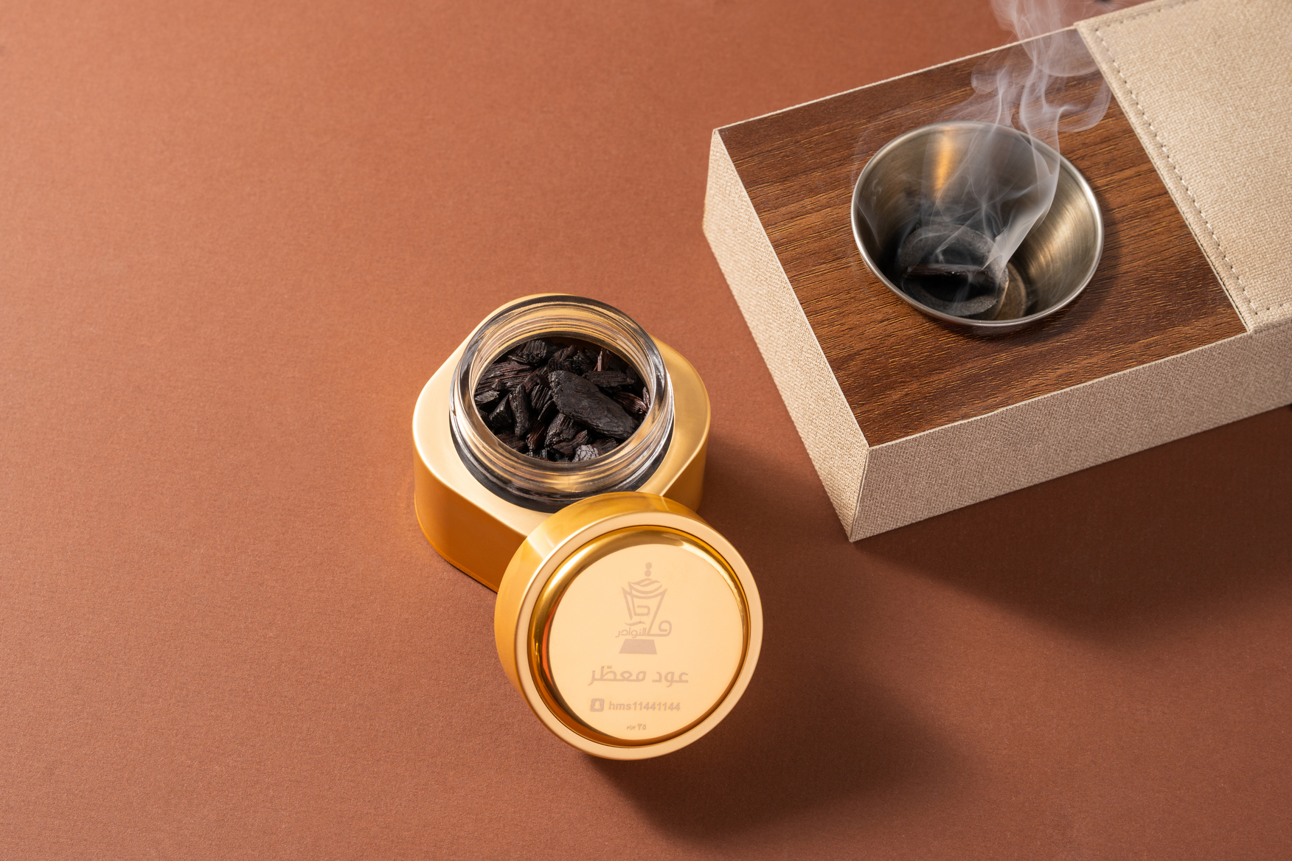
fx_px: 3050
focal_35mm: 85
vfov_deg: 16.1
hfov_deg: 23.9
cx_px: 646
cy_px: 430
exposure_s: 1/125
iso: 200
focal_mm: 85
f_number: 8
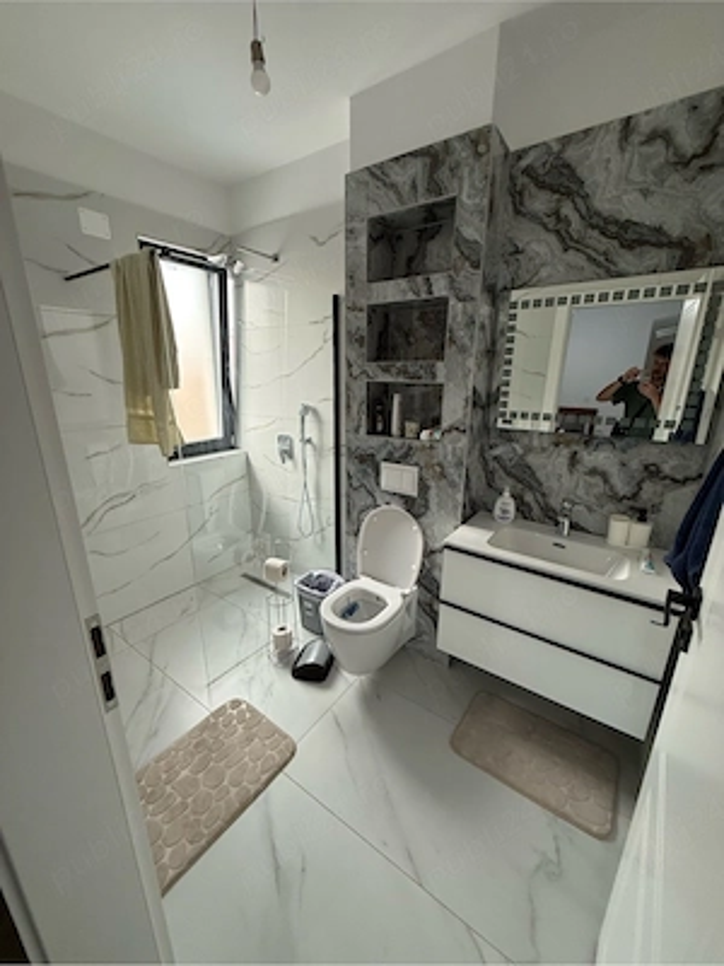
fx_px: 390
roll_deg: +0.4
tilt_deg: -15.5
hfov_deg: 85.7
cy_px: 483
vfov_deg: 102.1
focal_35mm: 14
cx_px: 362
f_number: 2.2
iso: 200
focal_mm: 2.22
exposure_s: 1/100
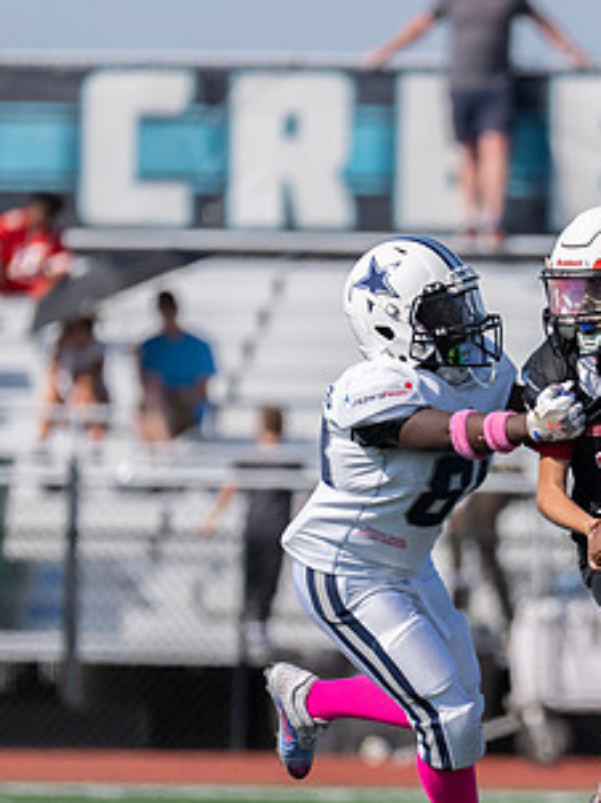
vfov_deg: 3.7
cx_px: 563
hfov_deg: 2.7
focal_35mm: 542
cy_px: 613
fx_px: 12565
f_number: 2.8
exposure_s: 1/2500
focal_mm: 200
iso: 100
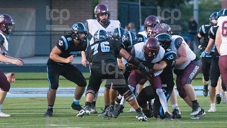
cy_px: 74
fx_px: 2847
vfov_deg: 2.6
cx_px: 114
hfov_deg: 4.6
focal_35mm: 473
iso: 8000
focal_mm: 300
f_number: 5.6
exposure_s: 1/2000
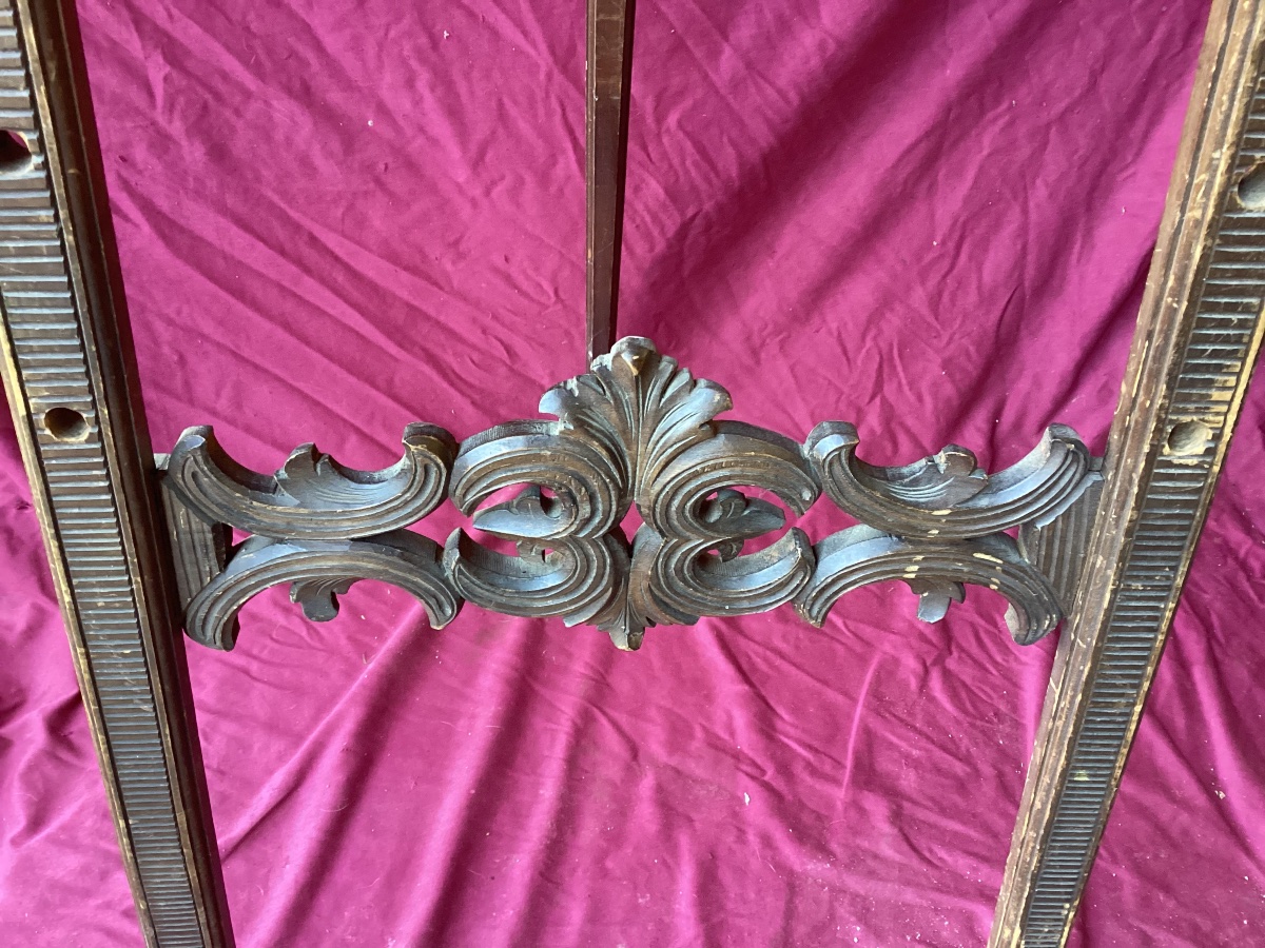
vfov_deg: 45.4
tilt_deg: -52.3
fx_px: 1133
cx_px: 632
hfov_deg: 58.4
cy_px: 474
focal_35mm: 31
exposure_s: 1/50
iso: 250
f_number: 2.4
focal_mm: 3.3
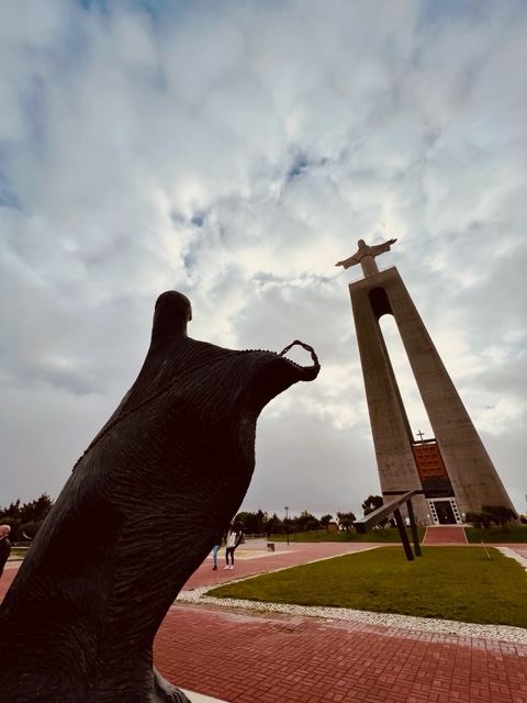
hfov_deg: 89.9
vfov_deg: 106.2
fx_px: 264
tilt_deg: +33.5
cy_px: 352
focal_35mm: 13
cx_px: 264
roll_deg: +0.7
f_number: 1.8
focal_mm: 1.57
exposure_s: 1/4785
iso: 32
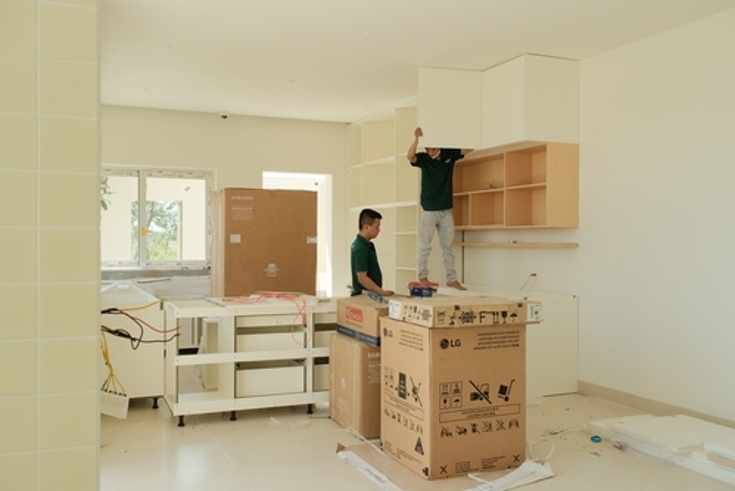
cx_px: 368
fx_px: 694
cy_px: 246
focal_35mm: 34
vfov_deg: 38.9
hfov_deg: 55.8
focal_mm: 22.4
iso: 640
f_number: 6.4
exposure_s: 1/200
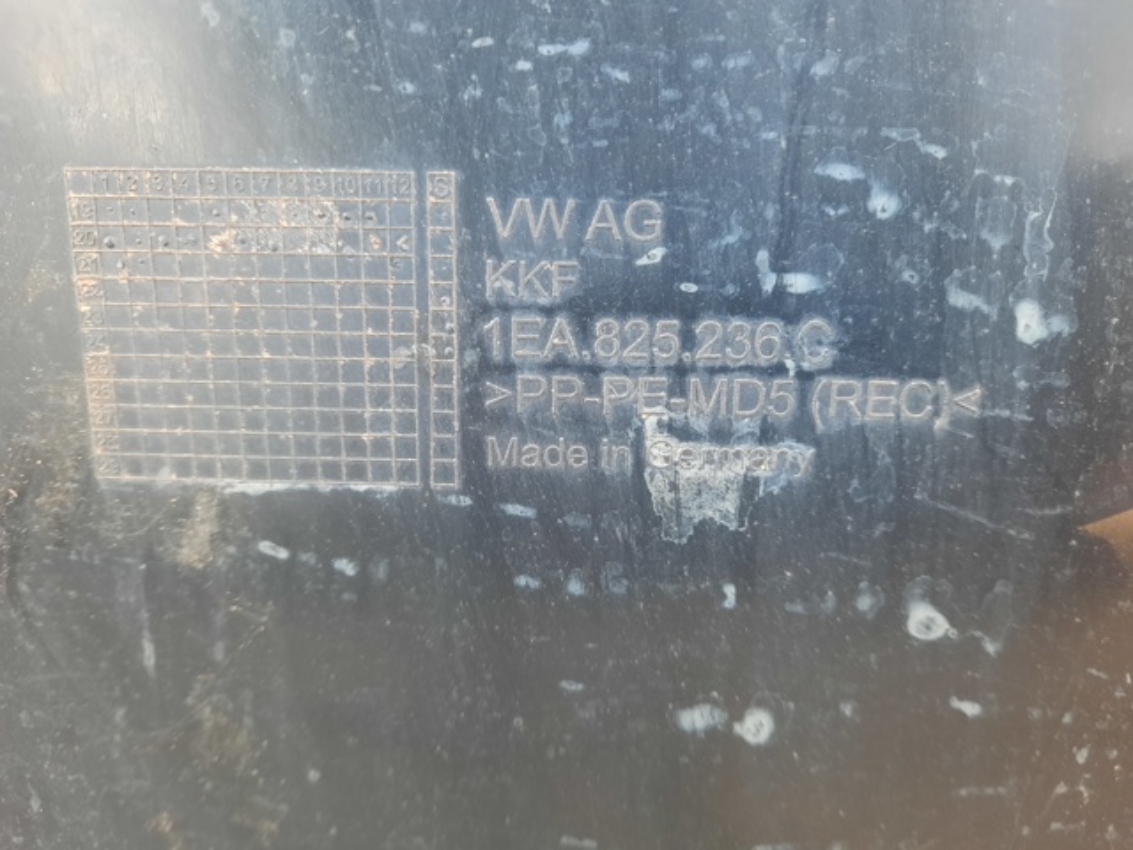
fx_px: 818
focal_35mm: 25
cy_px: 425
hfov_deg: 69.4
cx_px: 566
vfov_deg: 54.9
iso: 400
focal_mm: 4.6
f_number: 2
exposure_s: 1/60
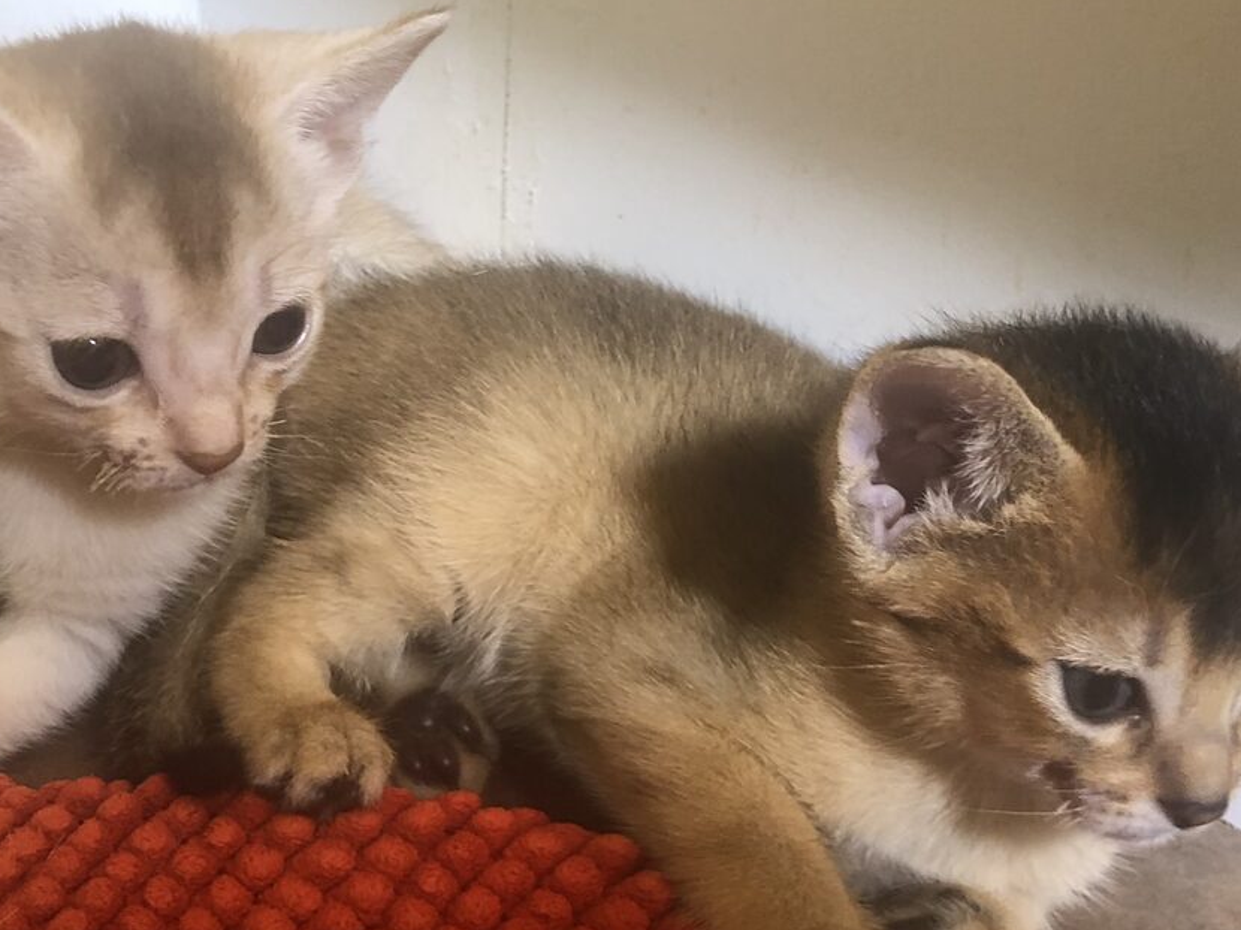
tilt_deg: -33.1
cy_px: 525
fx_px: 1935
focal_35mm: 54
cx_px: 598
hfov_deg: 35.5
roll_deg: -3.4
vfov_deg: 27.0
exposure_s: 1/50
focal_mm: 4
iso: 100
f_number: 1.8
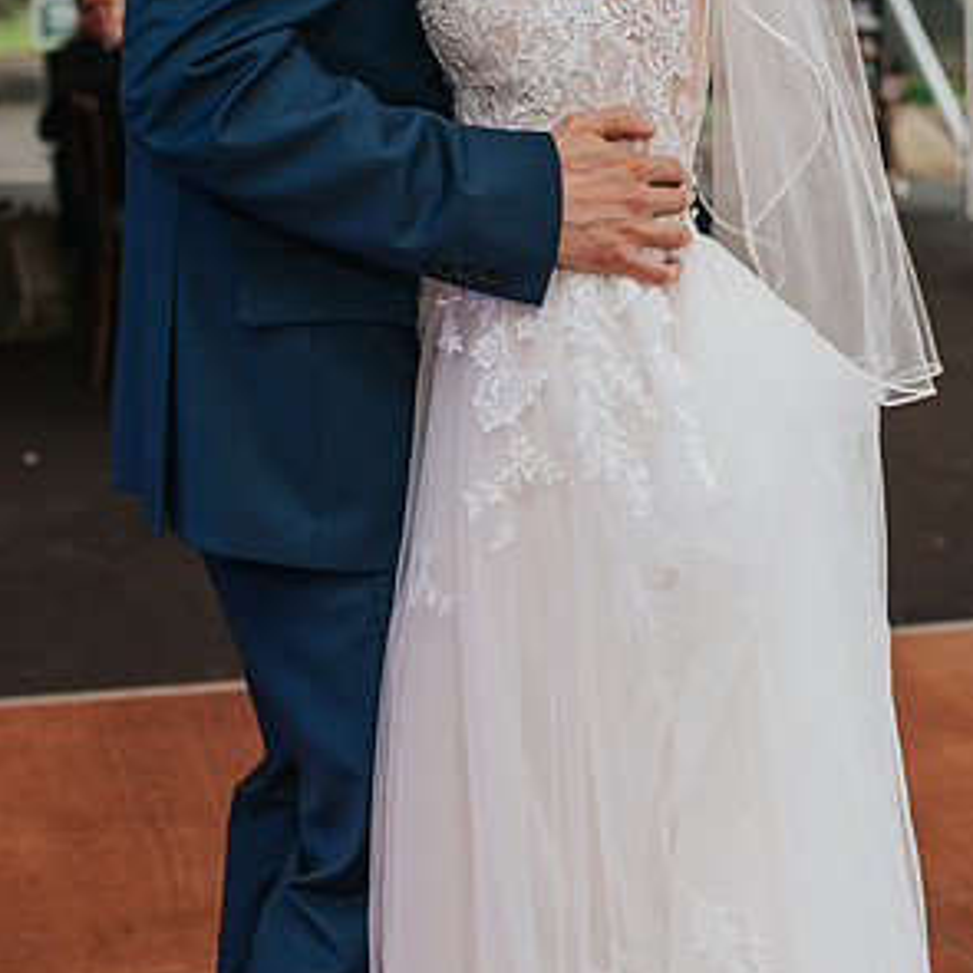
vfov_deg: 22.5
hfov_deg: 22.7
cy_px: 239
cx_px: 637
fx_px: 2417
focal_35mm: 76
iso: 720
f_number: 2.8
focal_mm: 35
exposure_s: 1/200
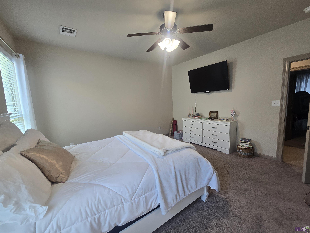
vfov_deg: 89.9
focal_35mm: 13
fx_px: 116
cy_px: 116
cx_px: 155
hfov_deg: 106.2
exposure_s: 1/60
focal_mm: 2.2
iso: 125
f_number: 2.2
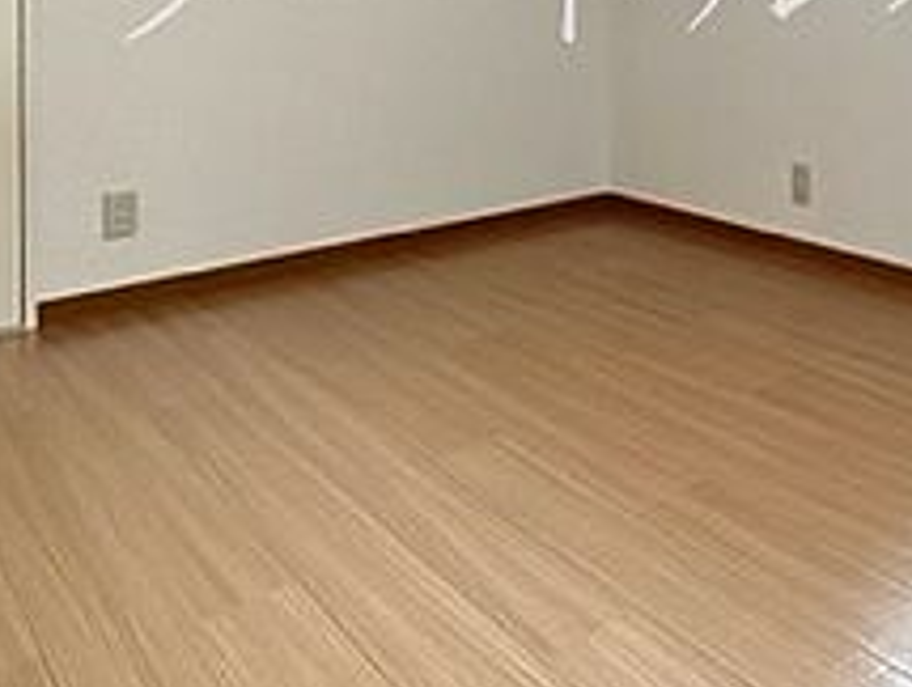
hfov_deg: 44.5
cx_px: 776
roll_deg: +0.3
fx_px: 1029
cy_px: -25
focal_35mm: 39
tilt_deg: -0.7
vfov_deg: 33.3
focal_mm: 2.22
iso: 640
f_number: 2.2
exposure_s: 1/60
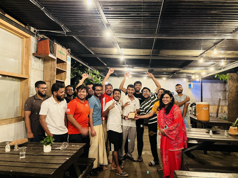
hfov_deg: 67.3
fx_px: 179
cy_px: 89
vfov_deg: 53.1
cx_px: 119
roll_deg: -0.4
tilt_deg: +2.8
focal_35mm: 26
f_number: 1.6
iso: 640
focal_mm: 5.1
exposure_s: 1/25
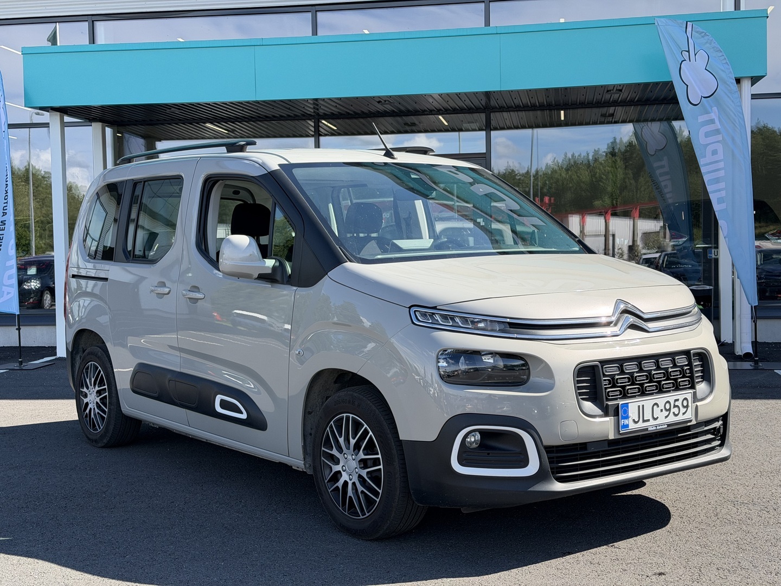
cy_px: 293
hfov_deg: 39.7
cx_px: 390
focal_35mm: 48
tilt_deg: -1.5
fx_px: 1083
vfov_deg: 30.3
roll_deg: +1.3
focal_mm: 6.76
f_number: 1.78
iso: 80
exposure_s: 1/1980
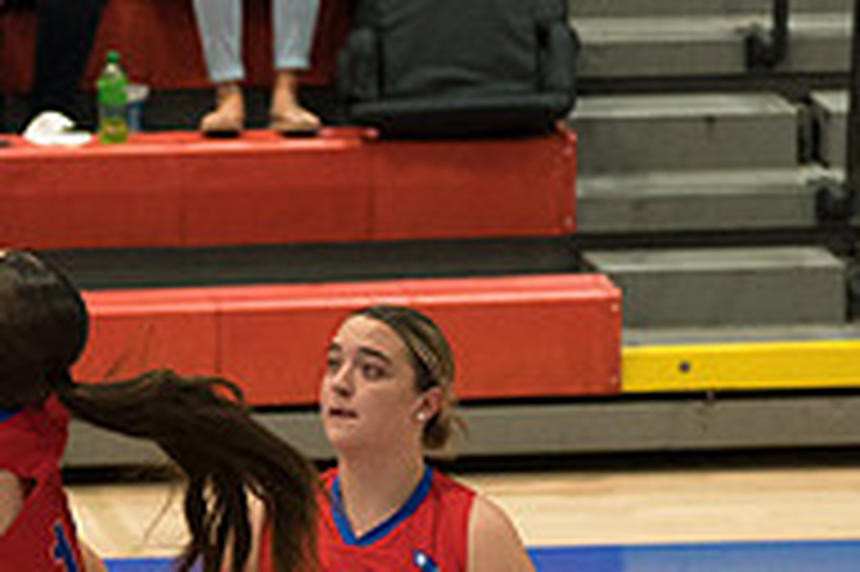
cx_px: 44
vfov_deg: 3.1
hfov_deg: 4.7
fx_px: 10526
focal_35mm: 441
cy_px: 619
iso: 4000
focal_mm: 91
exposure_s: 1/1000
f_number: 2.8
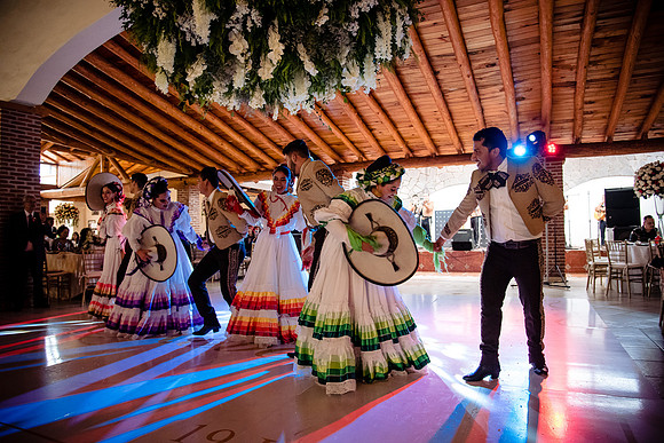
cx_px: 332
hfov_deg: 73.7
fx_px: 443
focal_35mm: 24
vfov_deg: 53.2
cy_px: 222
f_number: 4
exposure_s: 1/250
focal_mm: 24
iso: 5000
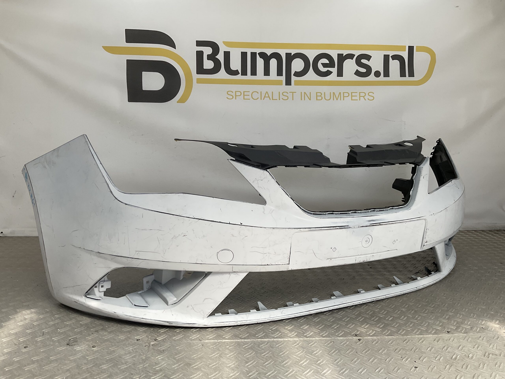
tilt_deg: -8.2
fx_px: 423
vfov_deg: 48.2
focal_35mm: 29
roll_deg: -2.7
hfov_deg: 61.7
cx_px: 252
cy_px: 190
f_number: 1.8
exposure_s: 1/574
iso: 16
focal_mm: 3
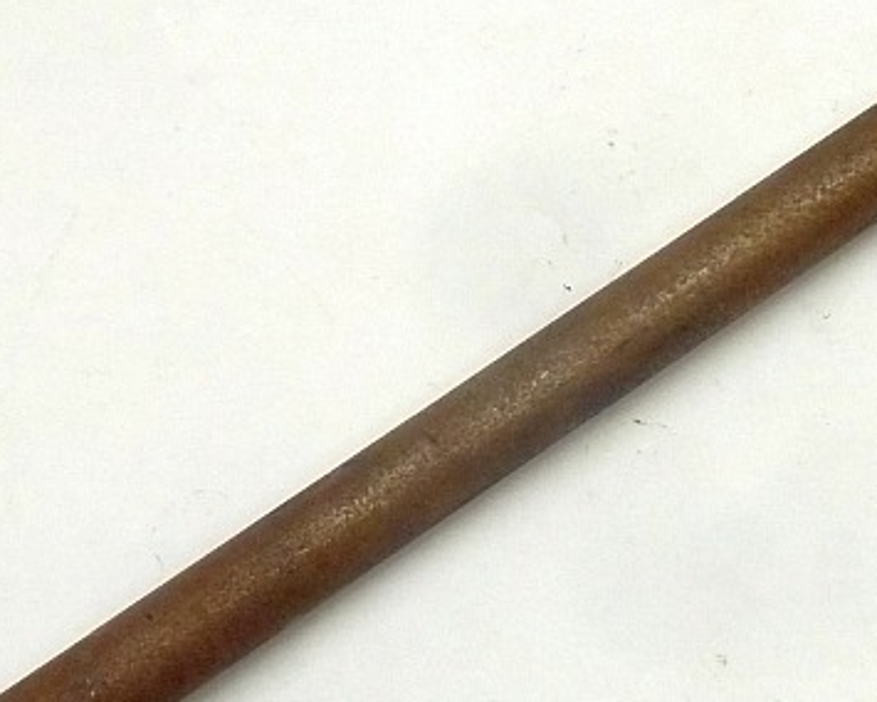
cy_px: 420
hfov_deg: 20.2
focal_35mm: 95
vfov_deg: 16.2
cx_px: 505
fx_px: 2466
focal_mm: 6.1
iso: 250
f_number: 3.6
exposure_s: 1/30
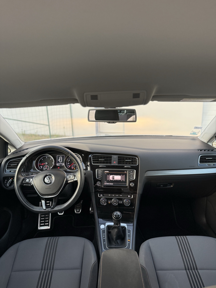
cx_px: 108
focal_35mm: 24
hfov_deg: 56.8
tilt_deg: -14.9
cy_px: 144
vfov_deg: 71.6
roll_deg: +1.8
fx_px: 200
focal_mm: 6.76
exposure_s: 1/95
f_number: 1.78
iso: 200
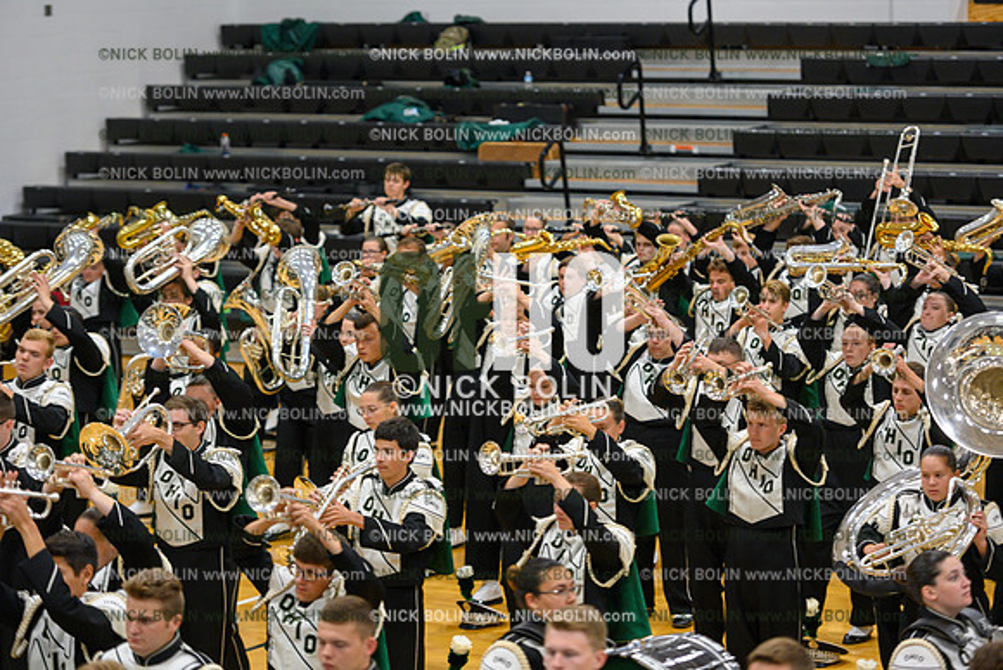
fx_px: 3400
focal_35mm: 122
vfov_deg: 11.2
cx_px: 502
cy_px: 335
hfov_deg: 16.8
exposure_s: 1/320
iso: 1600
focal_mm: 122
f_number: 2.8
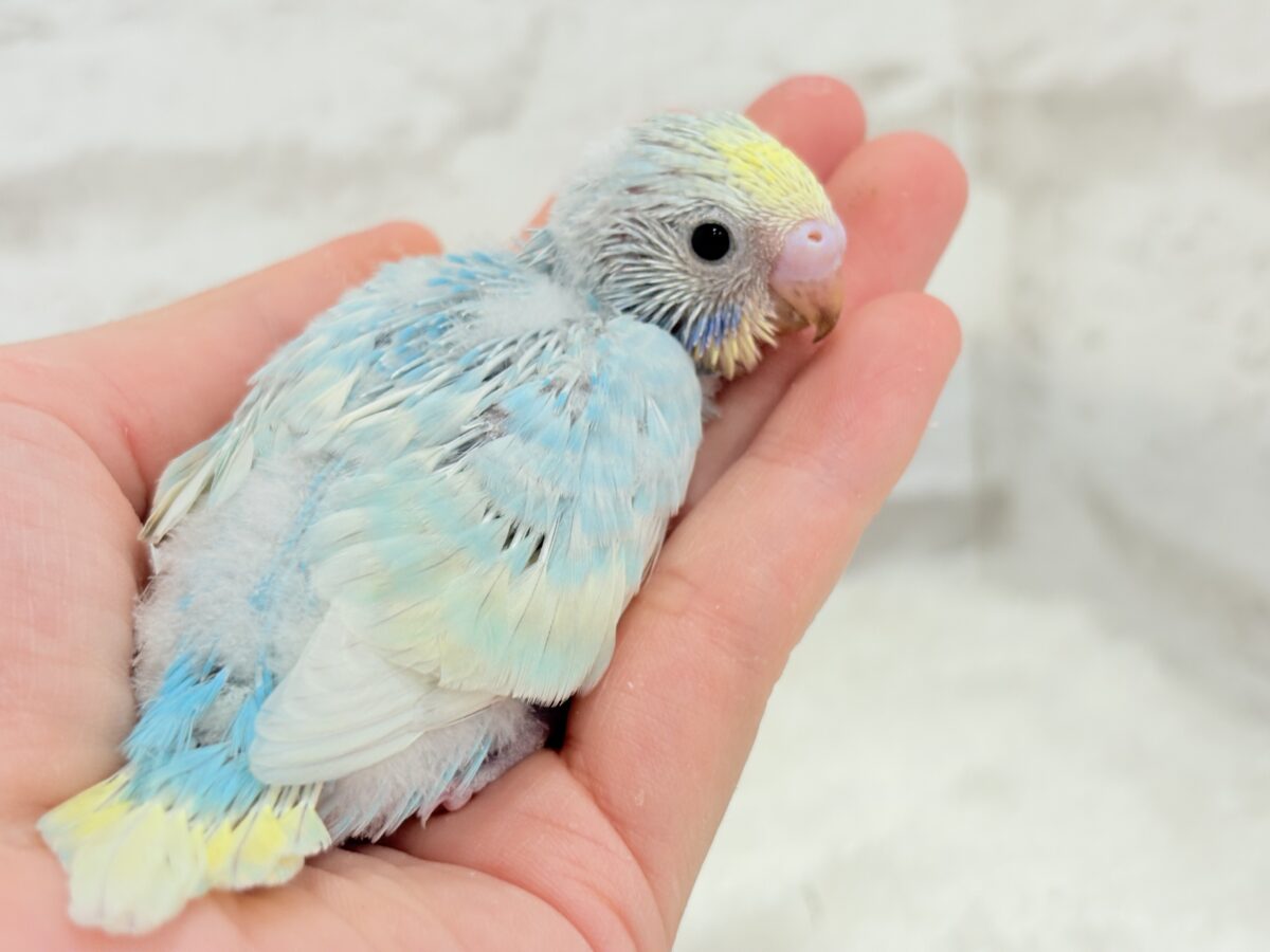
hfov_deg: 36.8
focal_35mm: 52
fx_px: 1908
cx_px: 635
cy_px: 476
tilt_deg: -13.2
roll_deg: +5.4
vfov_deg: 28.0
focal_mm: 5.96
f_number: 1.6
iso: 64
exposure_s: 1/100
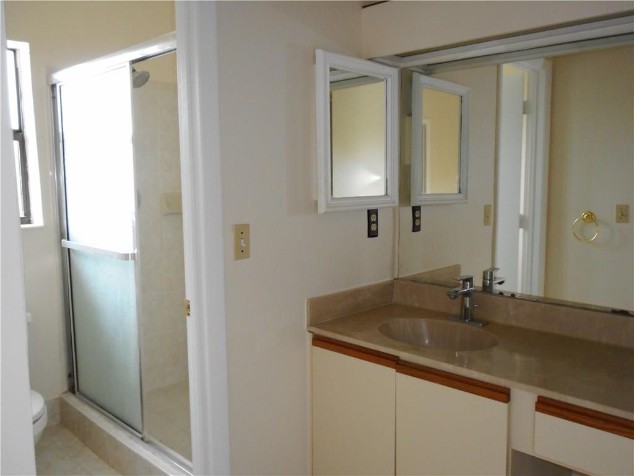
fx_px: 531
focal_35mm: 29
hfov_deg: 61.7
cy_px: 238
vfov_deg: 48.2
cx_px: 317
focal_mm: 5.2
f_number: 4
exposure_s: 1/25
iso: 400
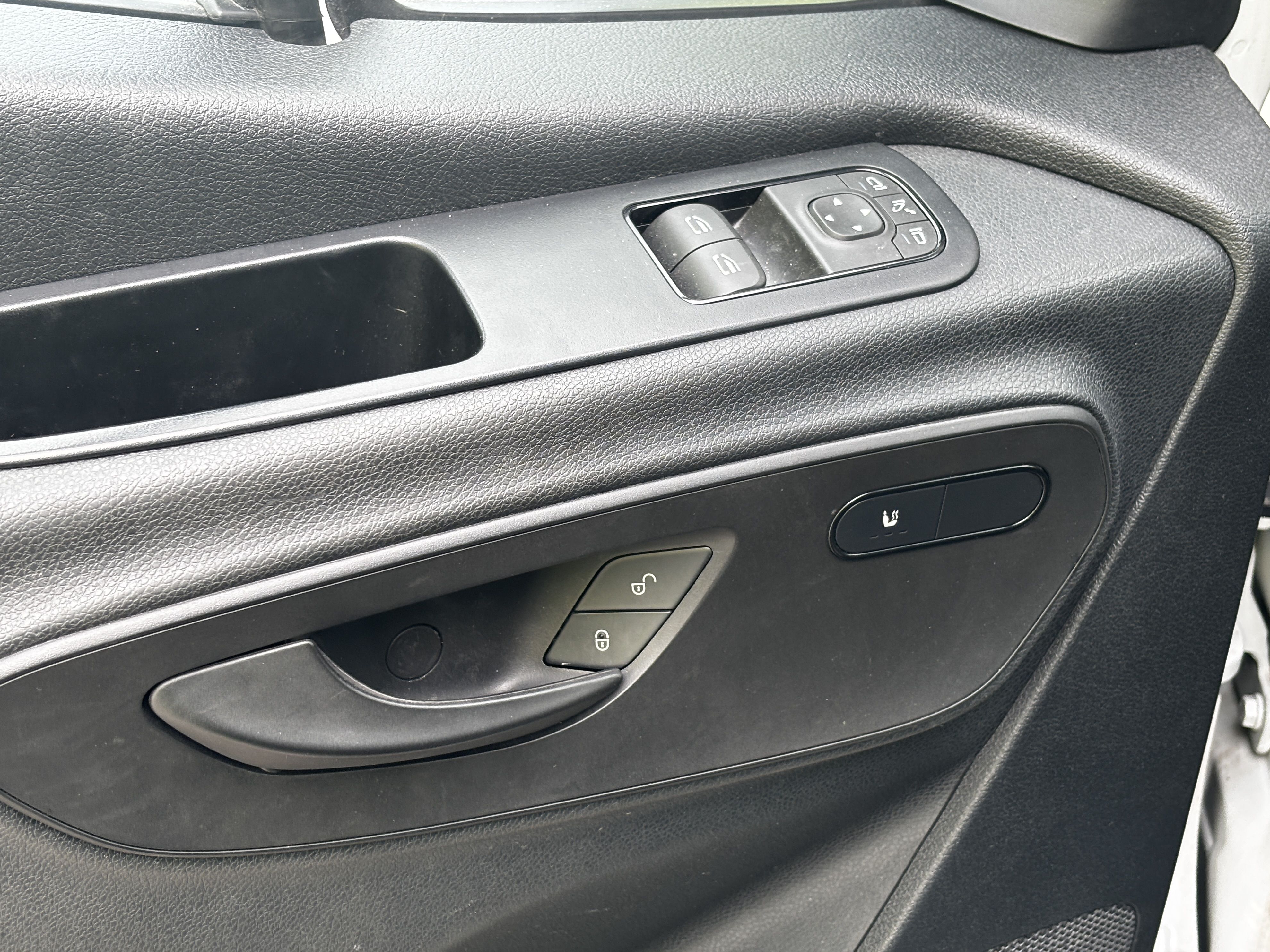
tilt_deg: -34.9
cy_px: 467
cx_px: 642
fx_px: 1944
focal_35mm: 53
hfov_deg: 36.2
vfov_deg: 27.5
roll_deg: +5.3
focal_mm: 5.96
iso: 50
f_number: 1.6
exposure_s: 1/121
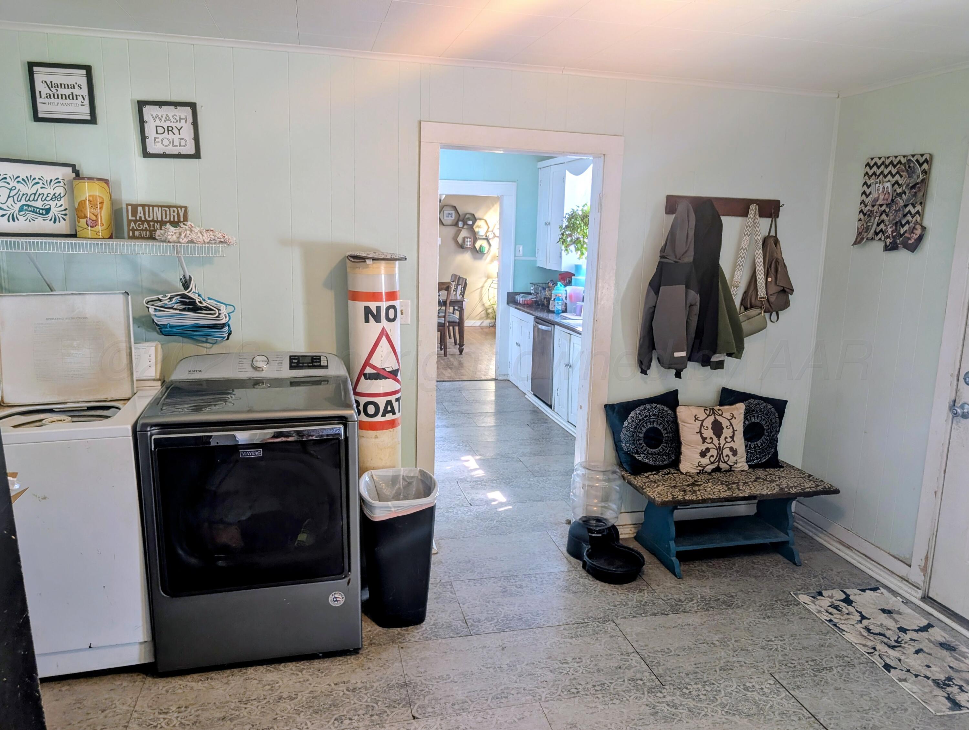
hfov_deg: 71.5
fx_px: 673
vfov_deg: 56.9
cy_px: 365
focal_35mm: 24
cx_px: 484
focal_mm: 6.9
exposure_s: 1/20
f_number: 1.68
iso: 22
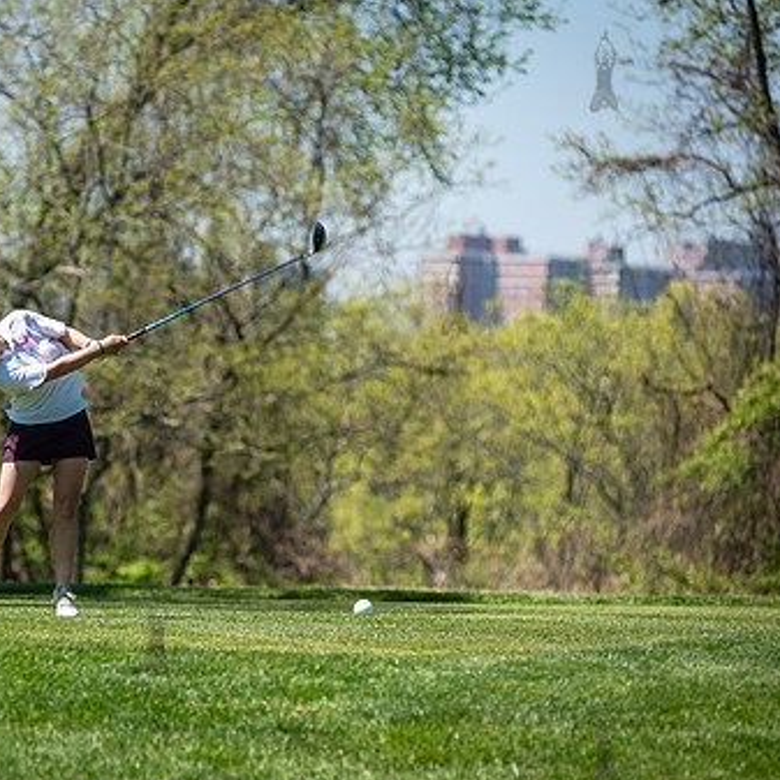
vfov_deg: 7.0
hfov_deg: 7.0
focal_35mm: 250
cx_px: 155
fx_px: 6373
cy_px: 406
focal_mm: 170
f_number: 3.5
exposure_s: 1/1250
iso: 100
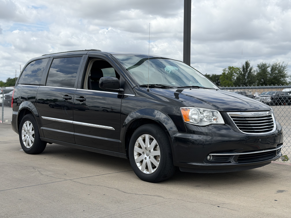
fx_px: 404
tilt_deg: -2.9
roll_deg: +0.1
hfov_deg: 39.7
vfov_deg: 30.3
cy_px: 109
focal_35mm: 48
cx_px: 146
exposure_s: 1/4587
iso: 64
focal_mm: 6.76
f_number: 1.78
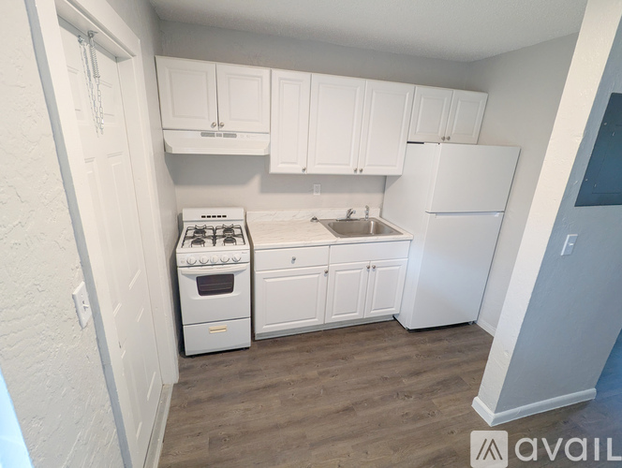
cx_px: 311
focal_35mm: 16
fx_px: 288
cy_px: 234
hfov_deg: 94.4
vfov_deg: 78.2
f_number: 2.2
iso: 164
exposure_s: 1/24
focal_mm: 2.35
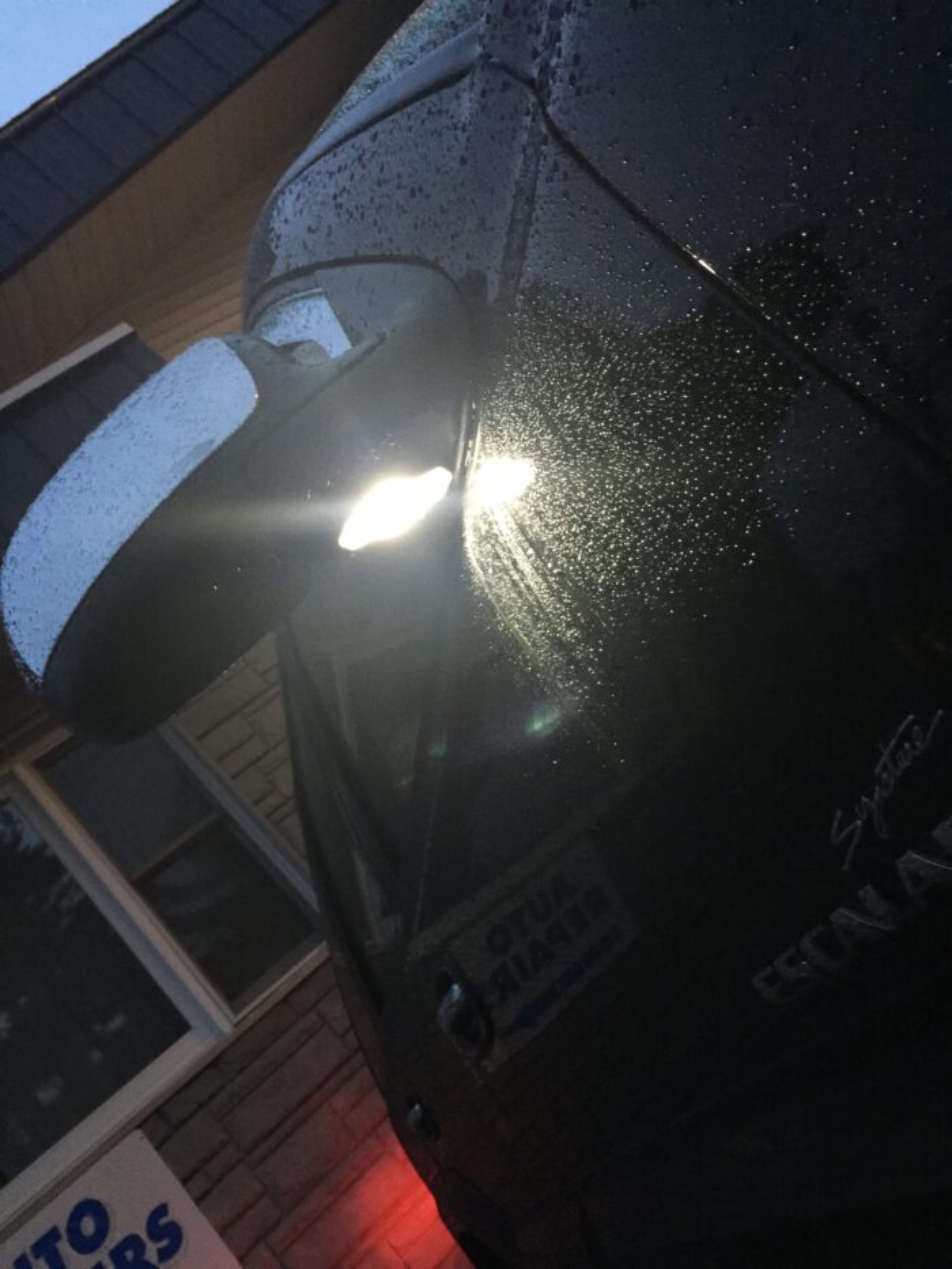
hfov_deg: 48.2
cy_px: 634
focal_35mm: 29
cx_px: 476
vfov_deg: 61.7
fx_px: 1063
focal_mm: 4.15
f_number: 2.2
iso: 80
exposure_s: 1/4
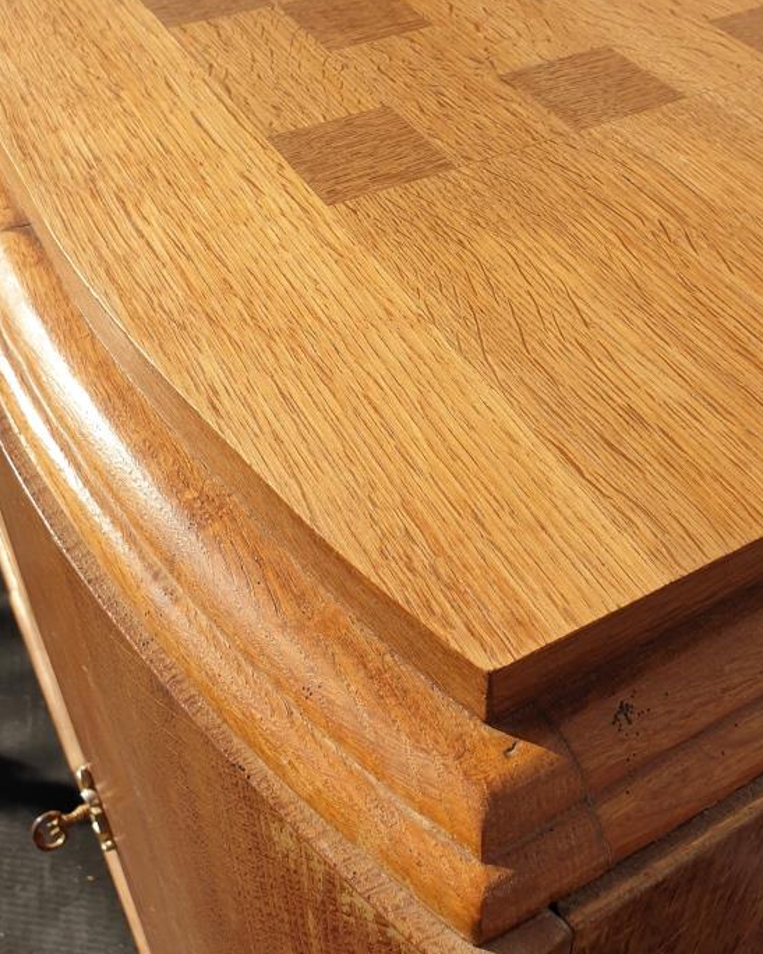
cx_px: 400
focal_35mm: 38
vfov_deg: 47.2
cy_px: 318
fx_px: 1073
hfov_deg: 39.1
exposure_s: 1/1300
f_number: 2.4
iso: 50
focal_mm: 4.3
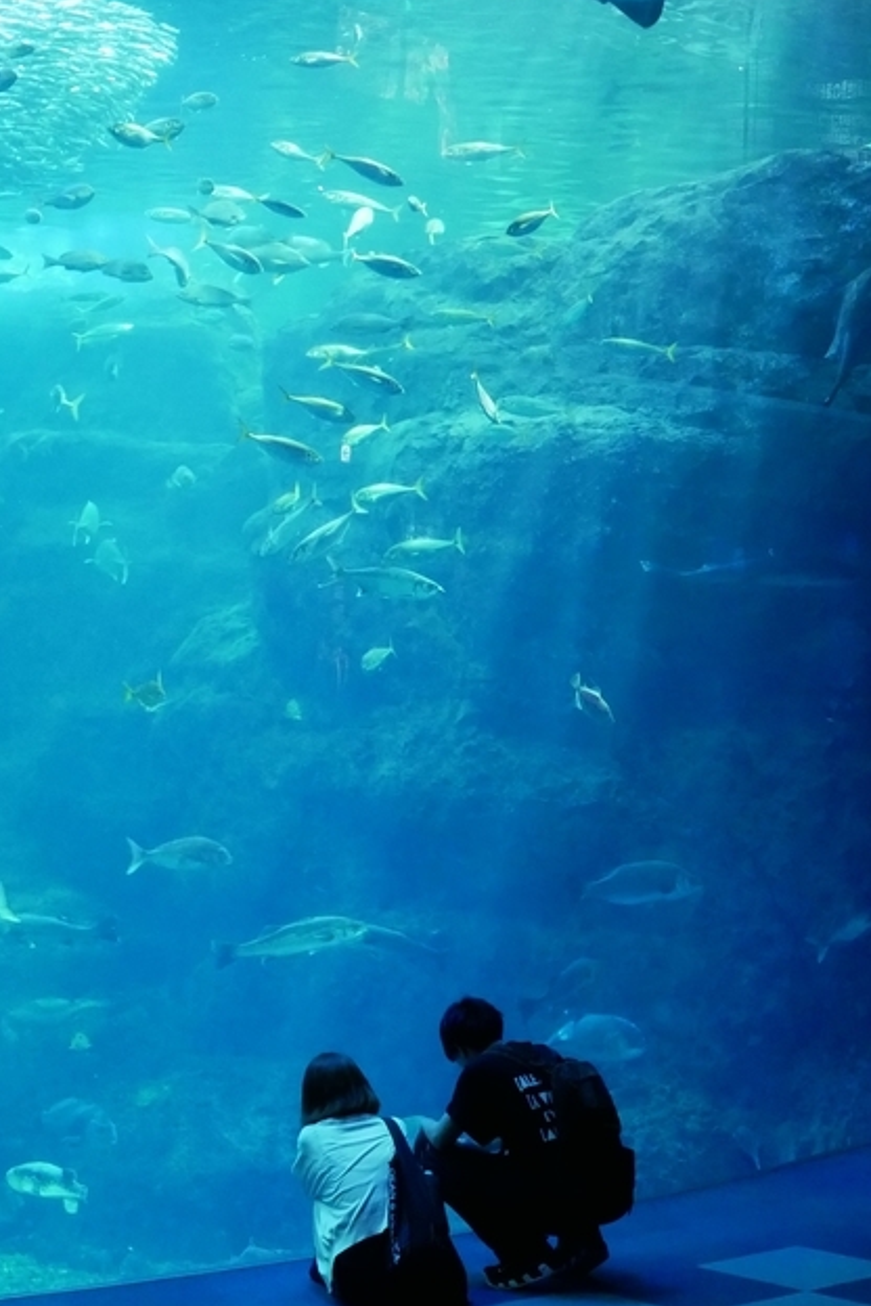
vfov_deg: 33.2
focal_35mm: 60
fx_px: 2177
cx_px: 218
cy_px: 485
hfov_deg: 22.4
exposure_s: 1/60
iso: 2500
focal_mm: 15
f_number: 2.5
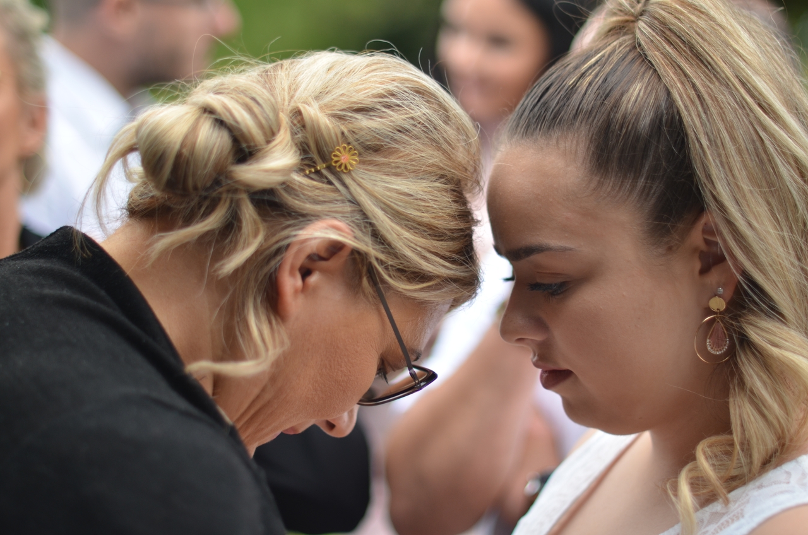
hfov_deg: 27.0
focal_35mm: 75
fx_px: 1680
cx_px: 404
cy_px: 268
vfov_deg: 18.1
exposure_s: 1/400
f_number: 1.4
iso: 200
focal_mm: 50
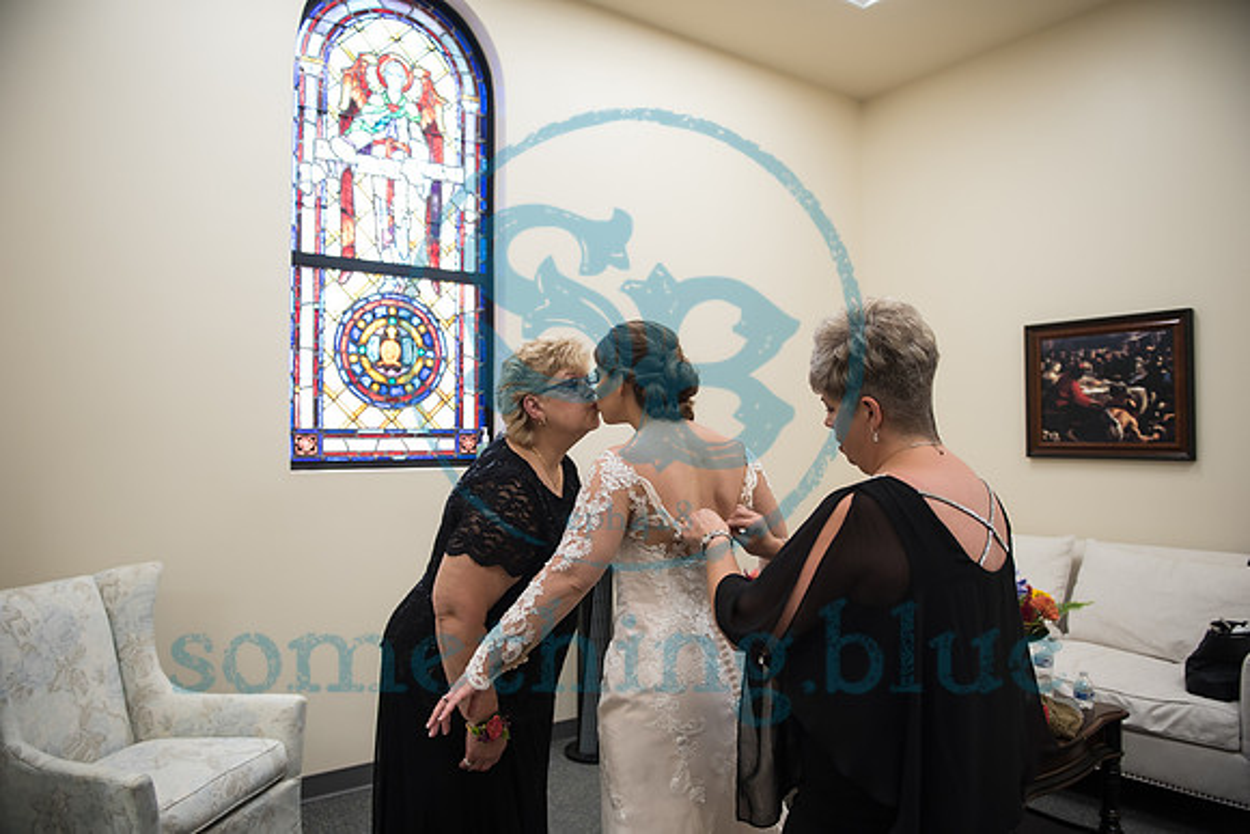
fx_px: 833
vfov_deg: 53.2
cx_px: 625
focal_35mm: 24
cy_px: 417
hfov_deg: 73.7
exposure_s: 1/125
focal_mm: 24
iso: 640
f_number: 2.8
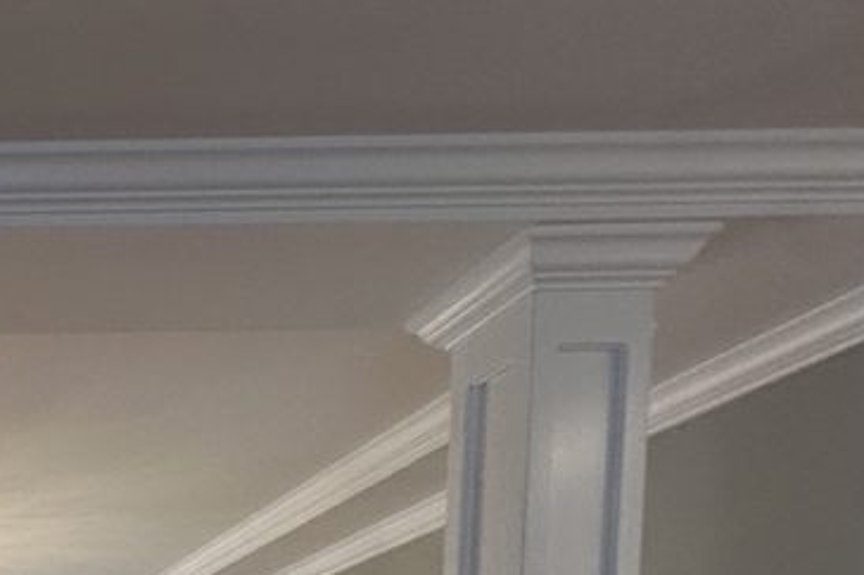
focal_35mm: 41
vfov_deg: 24.4
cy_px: 889
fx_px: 983
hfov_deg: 34.2
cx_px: -254
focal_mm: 2.22
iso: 64
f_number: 2.2
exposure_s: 1/120
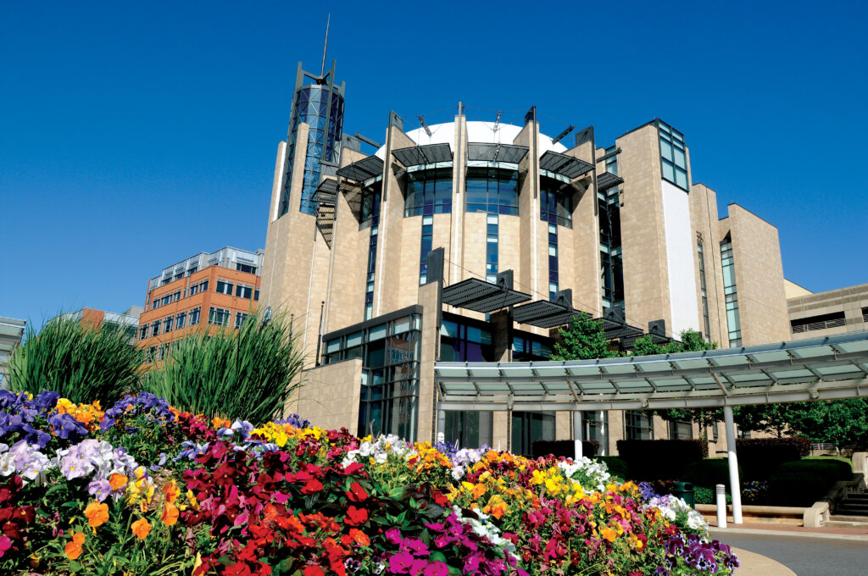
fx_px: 614
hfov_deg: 70.5
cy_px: 288
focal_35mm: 26
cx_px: 434
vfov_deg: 50.3
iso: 200
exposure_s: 1/400
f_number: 10
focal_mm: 17
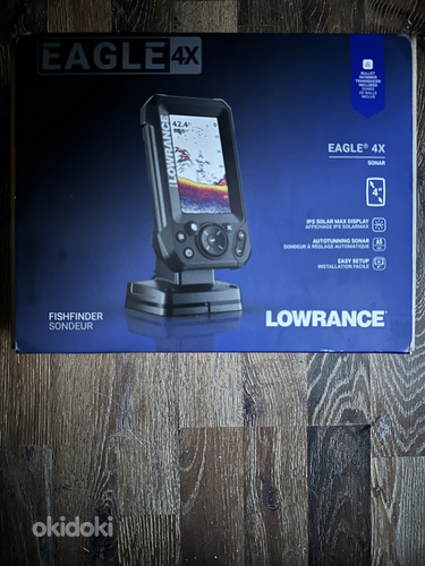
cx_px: 212
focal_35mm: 24
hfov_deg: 56.8
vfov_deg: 71.6
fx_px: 393
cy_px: 283
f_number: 1.78
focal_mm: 6.86
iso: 1600
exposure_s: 1/5
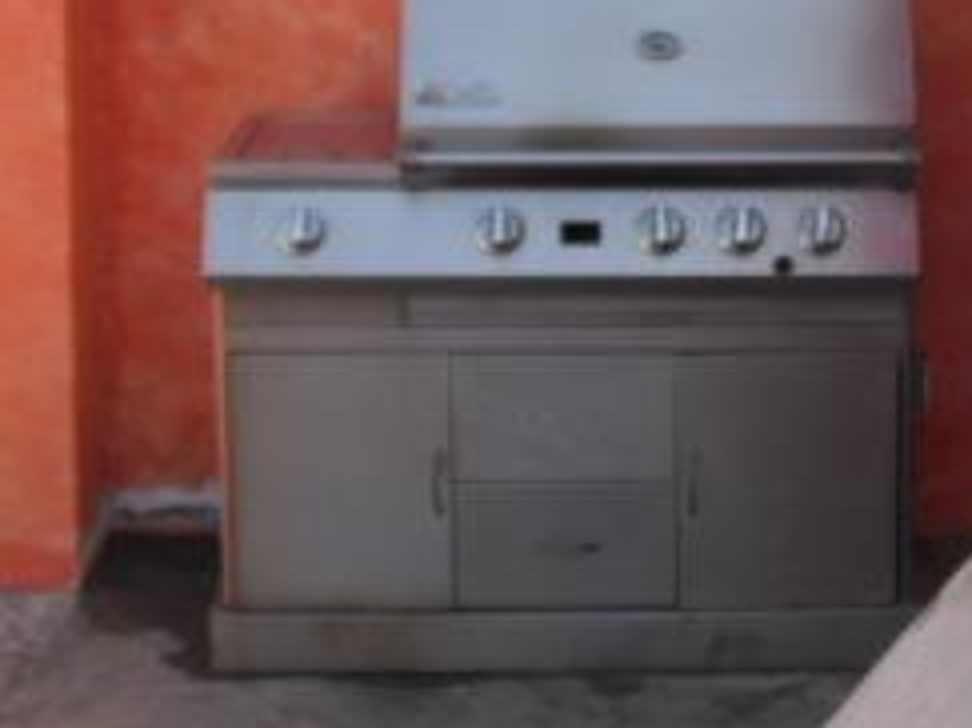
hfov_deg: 20.5
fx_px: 2666
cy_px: 92
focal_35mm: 95
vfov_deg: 15.4
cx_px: 704
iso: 100
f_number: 3.1
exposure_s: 1/400
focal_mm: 6.3
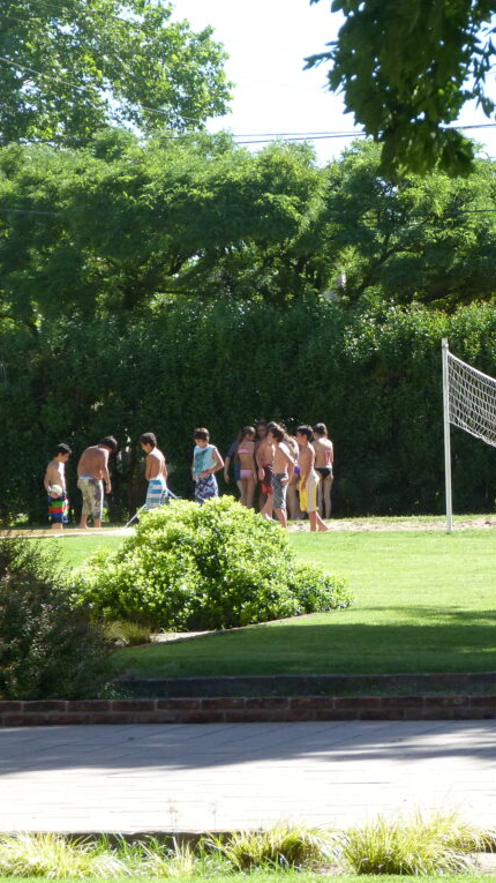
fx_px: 4983
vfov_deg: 10.1
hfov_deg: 5.7
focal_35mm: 213
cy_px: 442
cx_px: 399
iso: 200
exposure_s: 1/500
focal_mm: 26.3
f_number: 3.7
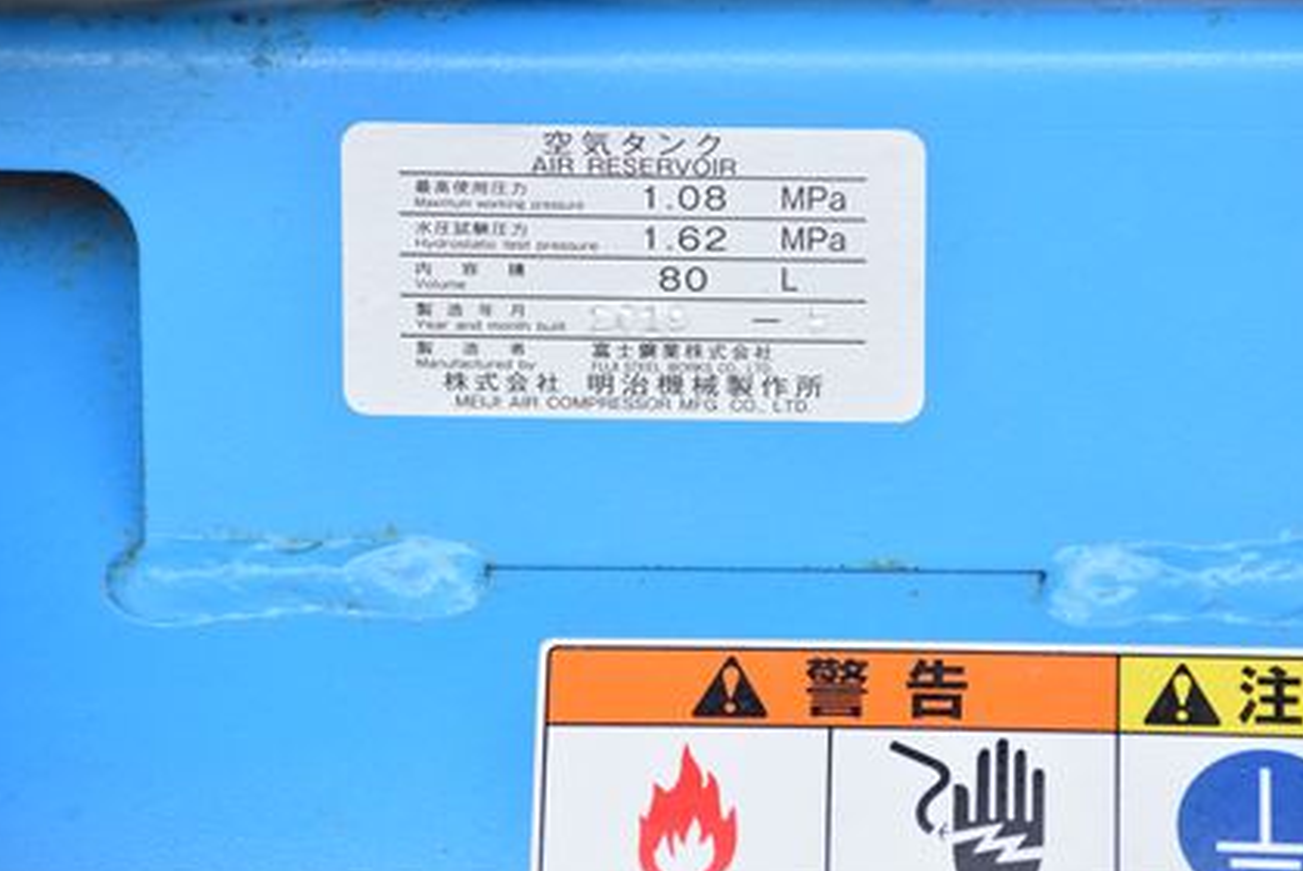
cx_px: 726
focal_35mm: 232
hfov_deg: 8.9
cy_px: 363
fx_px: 8406
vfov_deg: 5.9
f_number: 6.3
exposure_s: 1/1250
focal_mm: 130
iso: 1250
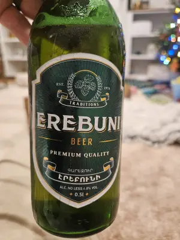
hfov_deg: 58.9
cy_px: 120
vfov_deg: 73.9
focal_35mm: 23
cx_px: 90
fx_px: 159
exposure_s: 1/41.6
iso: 500
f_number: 1.8
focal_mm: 5.4
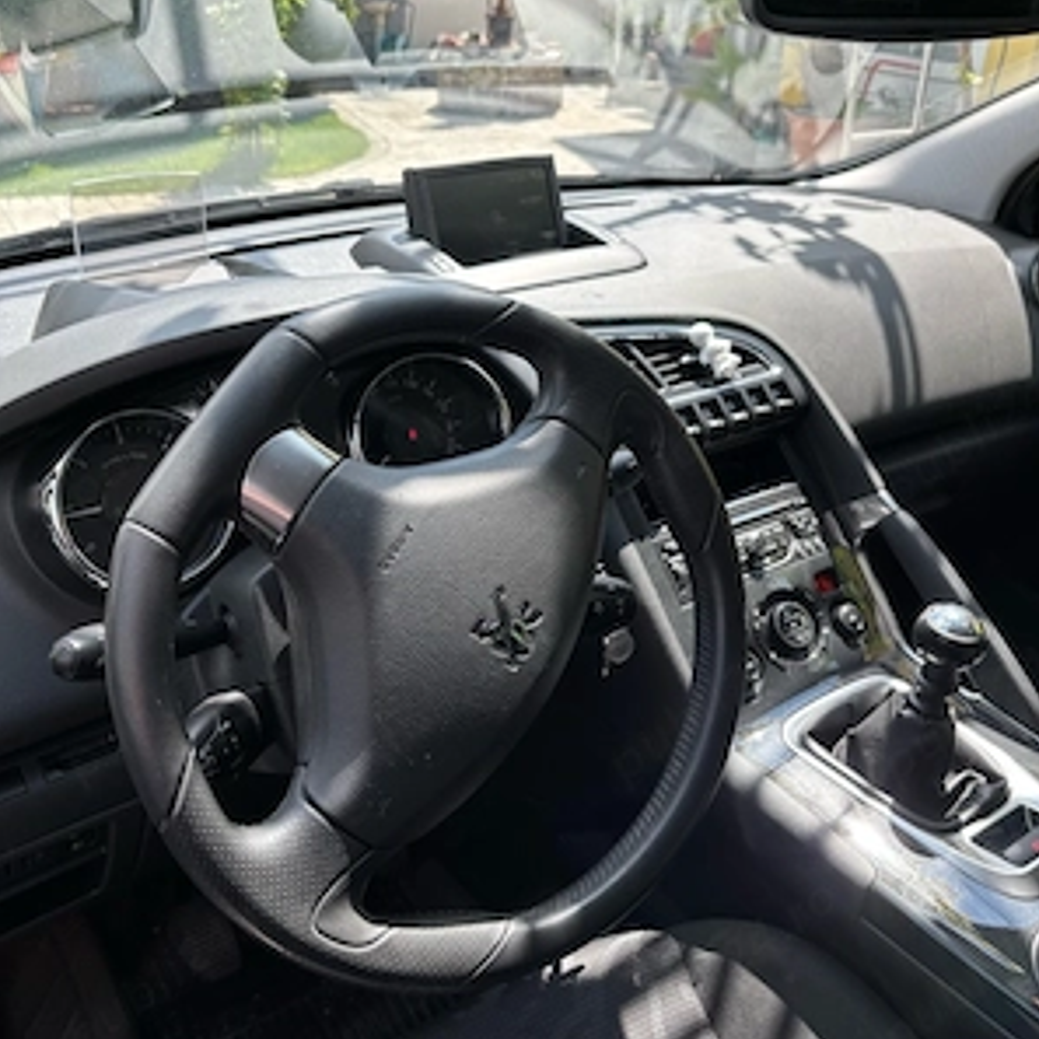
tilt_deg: -26.6
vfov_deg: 52.4
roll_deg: -1.8
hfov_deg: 52.5
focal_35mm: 31
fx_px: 1053
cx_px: 521
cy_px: 465
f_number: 1.6
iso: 50
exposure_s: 1/533
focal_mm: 5.96
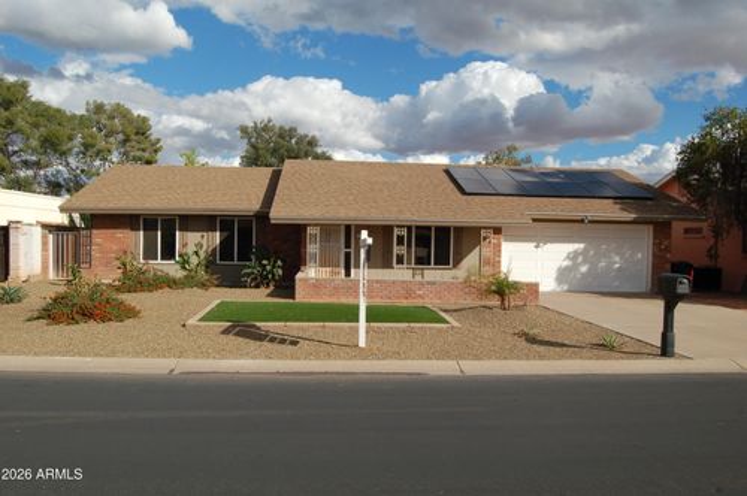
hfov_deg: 62.0
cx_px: 374
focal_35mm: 30
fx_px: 622
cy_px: 248
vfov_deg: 43.5
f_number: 10
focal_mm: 20
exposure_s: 1/400
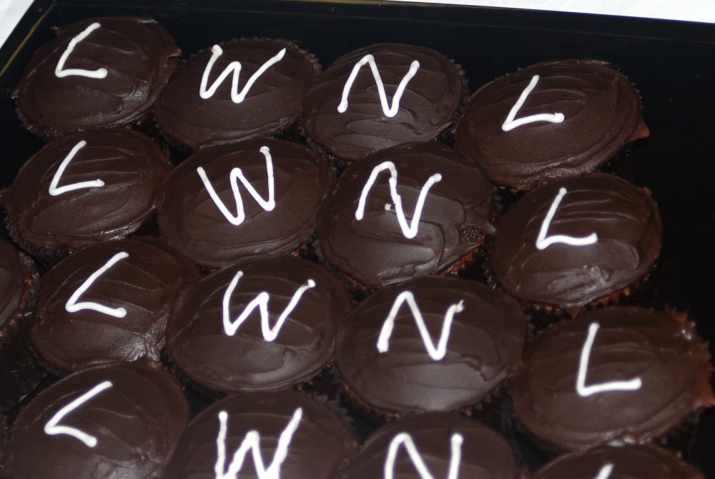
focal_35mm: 105
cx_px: 358
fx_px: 2088
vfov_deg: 13.1
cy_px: 240
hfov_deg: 19.4
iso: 100
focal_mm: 70
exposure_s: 1/60
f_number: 4.5
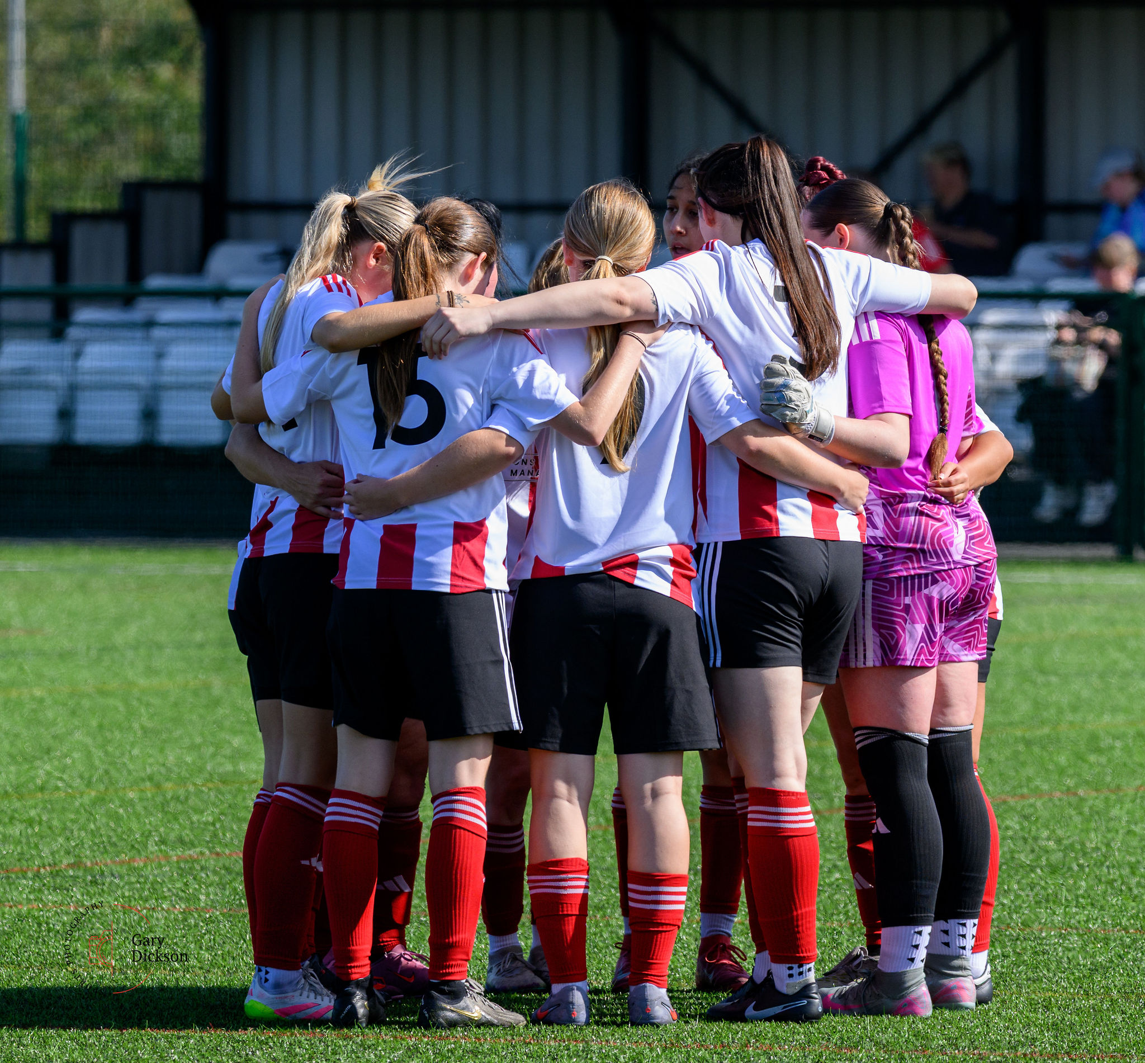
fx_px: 15101
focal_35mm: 418
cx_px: 625
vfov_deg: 4.0
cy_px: 251
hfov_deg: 4.3
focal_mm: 220
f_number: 5
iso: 280
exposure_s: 1/1000
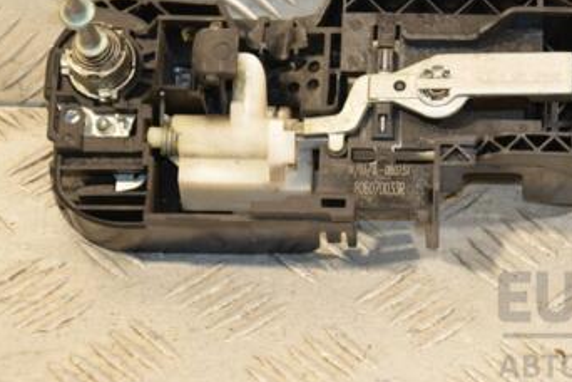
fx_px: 2923
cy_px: 74
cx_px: 467
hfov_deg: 11.1
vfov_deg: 7.5
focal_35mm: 184
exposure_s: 1/160
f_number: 5.3
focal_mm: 70
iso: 800
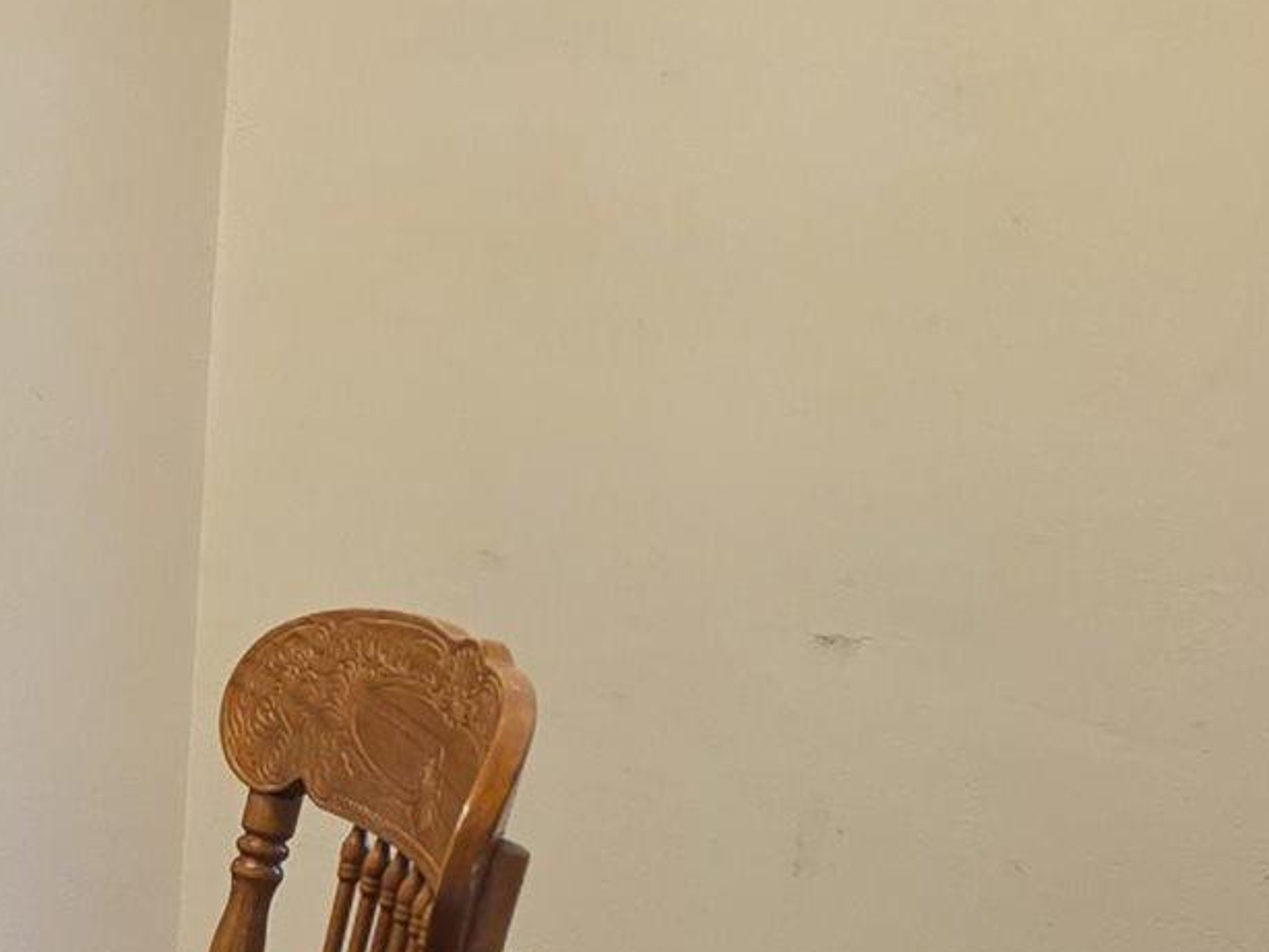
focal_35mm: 115
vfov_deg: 12.8
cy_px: 880
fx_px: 4217
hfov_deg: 16.4
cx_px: -242
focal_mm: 6.5
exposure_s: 1/120
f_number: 1.4
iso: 200
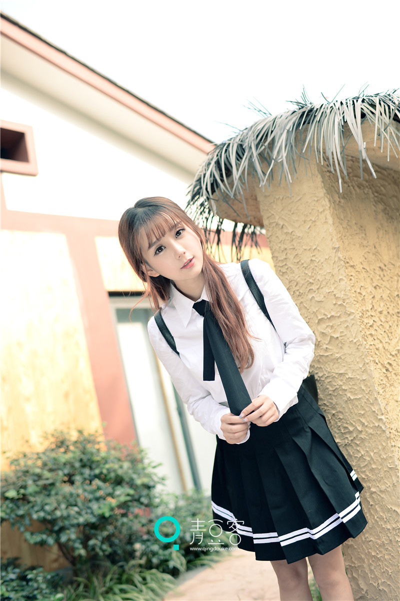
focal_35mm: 35
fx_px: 584
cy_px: 300
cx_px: 200
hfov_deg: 37.8
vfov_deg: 54.4
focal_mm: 35
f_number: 2.5
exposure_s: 1/250
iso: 100
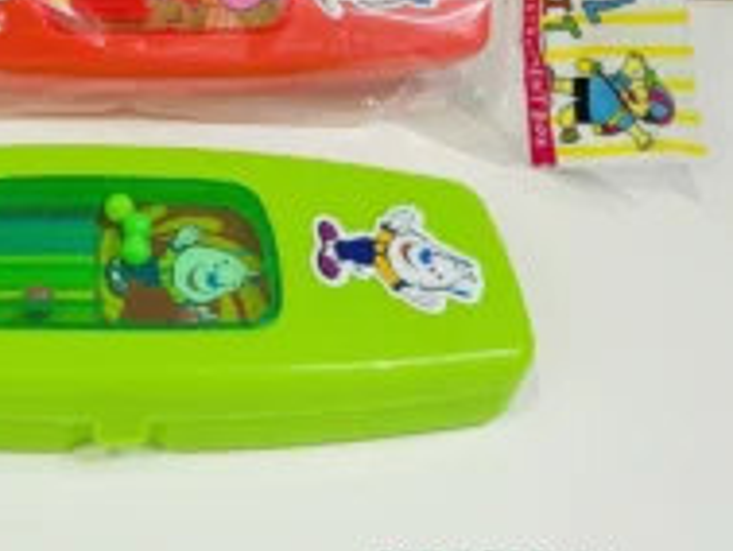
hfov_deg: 34.0
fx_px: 1165
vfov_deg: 25.4
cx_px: 159
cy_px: 8
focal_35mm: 55
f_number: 1.6
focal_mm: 5.1
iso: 160
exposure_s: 1/50
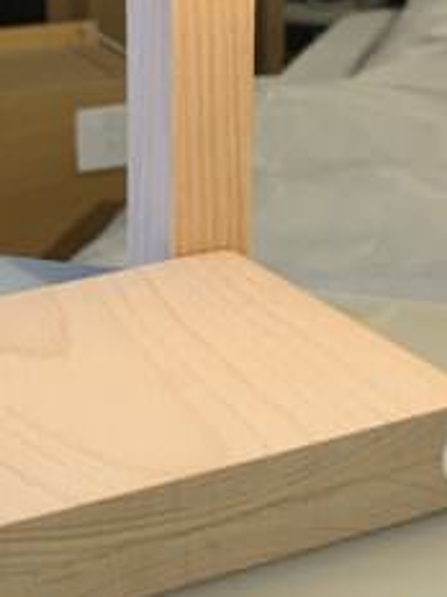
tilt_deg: -16.6
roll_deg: +0.5
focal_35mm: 115
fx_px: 1980
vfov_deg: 17.0
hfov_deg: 12.8
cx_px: 123
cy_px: 136
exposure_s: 1/100
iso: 80
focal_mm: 4.25
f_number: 1.8
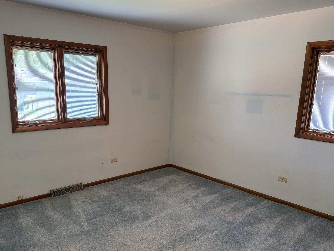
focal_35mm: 28
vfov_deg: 49.6
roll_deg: -0.2
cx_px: 148
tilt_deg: -12.3
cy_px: 142
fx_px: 270
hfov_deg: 63.2
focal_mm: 6.76
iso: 320
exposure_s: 1/120
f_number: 1.78
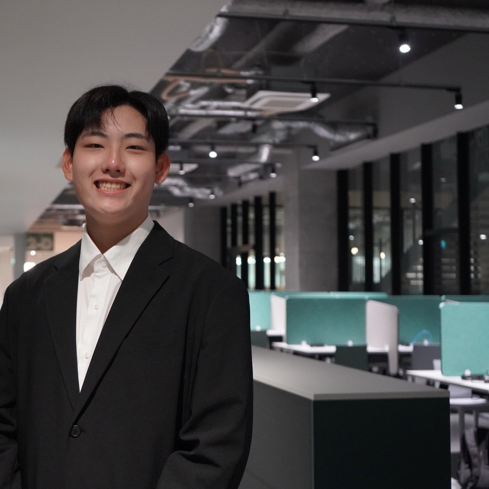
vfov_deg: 34.0
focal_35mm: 50
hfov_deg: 33.4
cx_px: 127
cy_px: 244
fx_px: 799
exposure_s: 1/160
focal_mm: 39
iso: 10000
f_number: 4
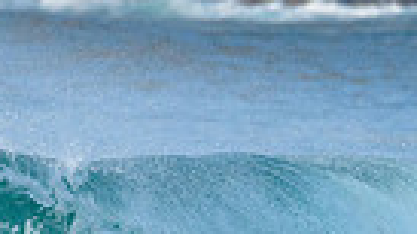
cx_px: 325
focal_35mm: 2720
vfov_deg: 0.4
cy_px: 251
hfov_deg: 0.8
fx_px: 30070
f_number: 5.6
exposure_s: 1/2000
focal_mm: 500
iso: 640
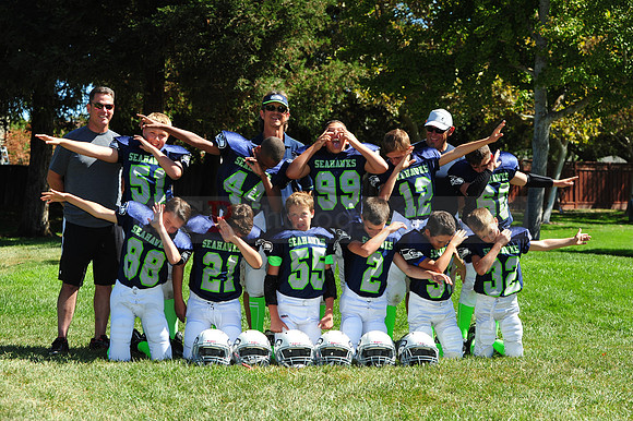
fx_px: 1406
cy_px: 210
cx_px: 316
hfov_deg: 25.4
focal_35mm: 80
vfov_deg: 17.0
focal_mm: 80
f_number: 6.3
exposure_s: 1/1000
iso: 400
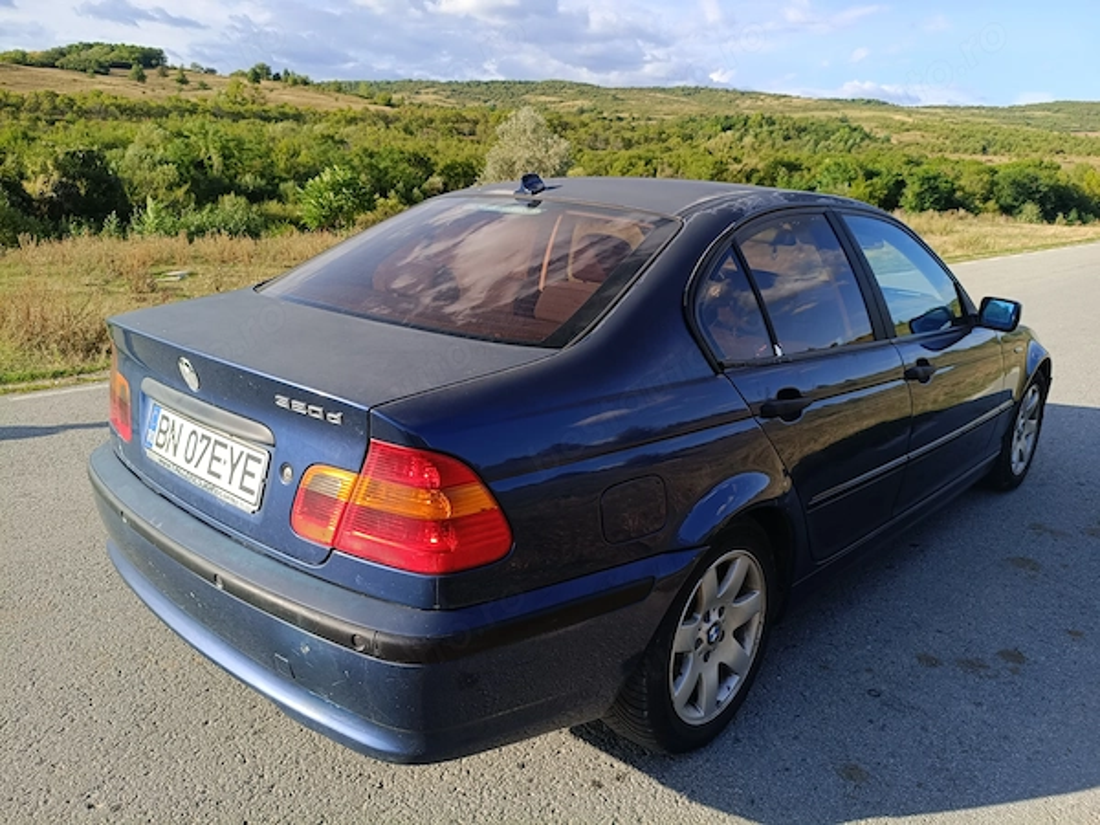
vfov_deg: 53.1
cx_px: 550
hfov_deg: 67.3
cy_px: 412
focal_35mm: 26
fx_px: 826
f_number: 1.5
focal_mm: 4.94
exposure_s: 1/590
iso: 54
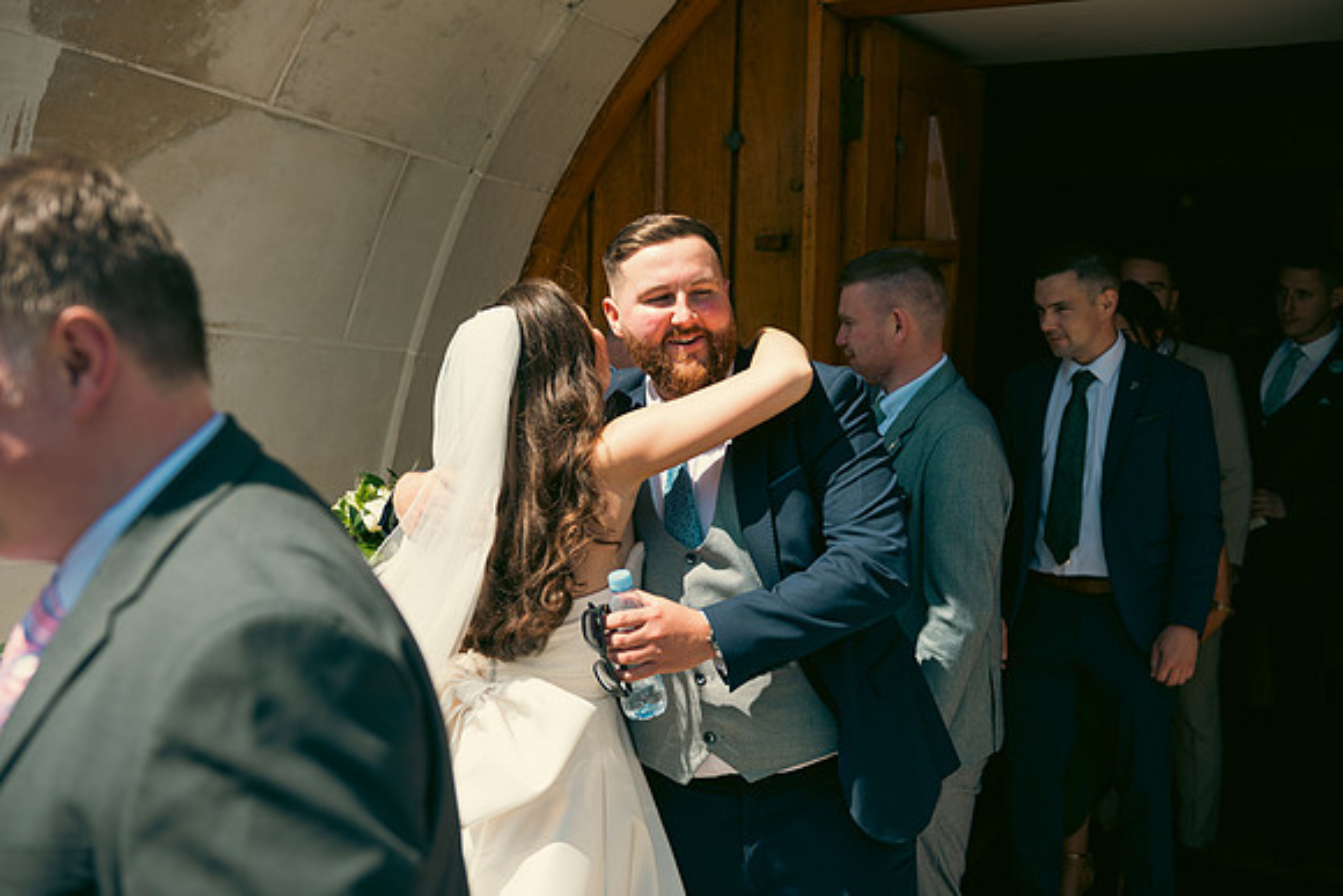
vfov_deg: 33.4
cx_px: 672
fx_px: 1493
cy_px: 448
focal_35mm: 40
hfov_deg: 48.4
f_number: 3.5
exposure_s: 1/800
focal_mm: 40
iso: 100
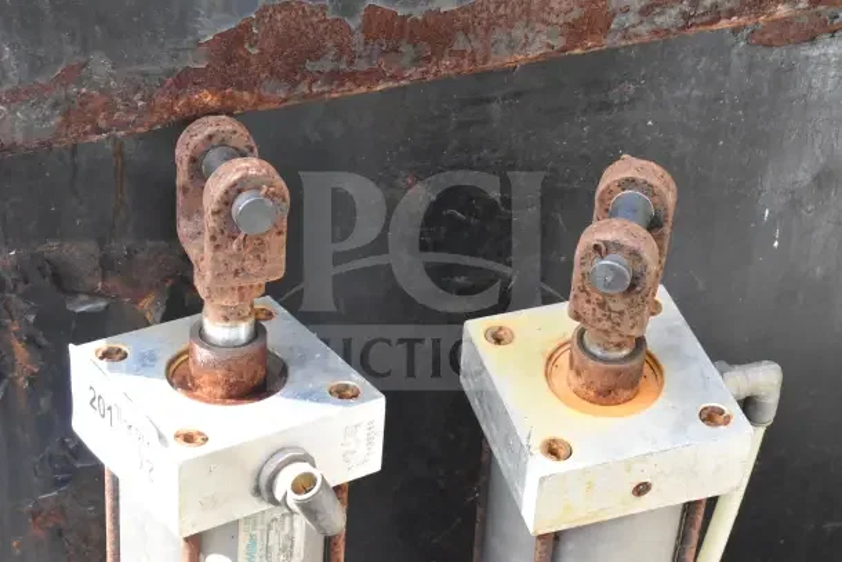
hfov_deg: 28.1
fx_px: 1684
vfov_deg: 18.9
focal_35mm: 72
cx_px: 421
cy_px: 281
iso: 6400
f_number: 13
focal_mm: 48
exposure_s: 1/800
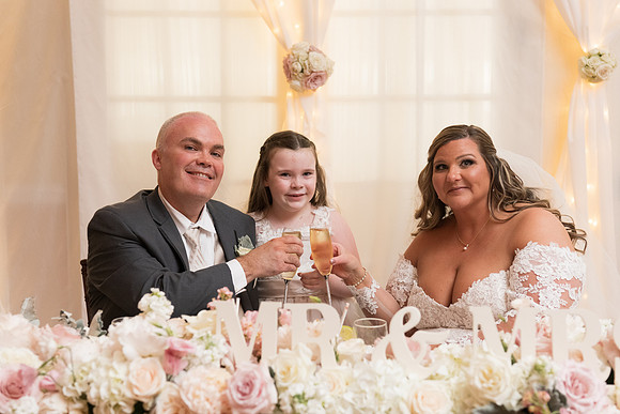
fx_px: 1068
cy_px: 207
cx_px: 310
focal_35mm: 62
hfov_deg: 32.4
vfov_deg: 21.9
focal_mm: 62
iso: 2800
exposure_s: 1/125
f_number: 5
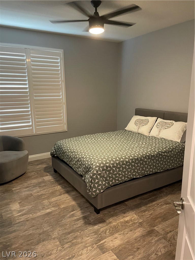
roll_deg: +0.7
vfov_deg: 67.3
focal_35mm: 26
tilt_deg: -12.5
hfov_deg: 53.1
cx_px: 98
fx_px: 195
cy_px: 130
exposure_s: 1/60
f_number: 1.6
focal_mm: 4.2
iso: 400
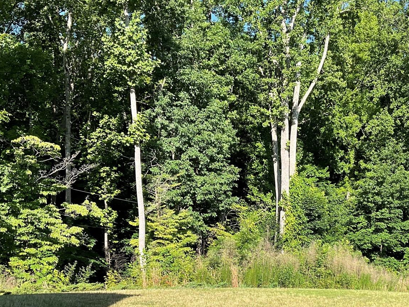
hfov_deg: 36.6
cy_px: 250
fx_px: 615
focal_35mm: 52
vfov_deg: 27.4
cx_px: 250
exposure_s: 1/869
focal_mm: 3
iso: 16
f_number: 1.8
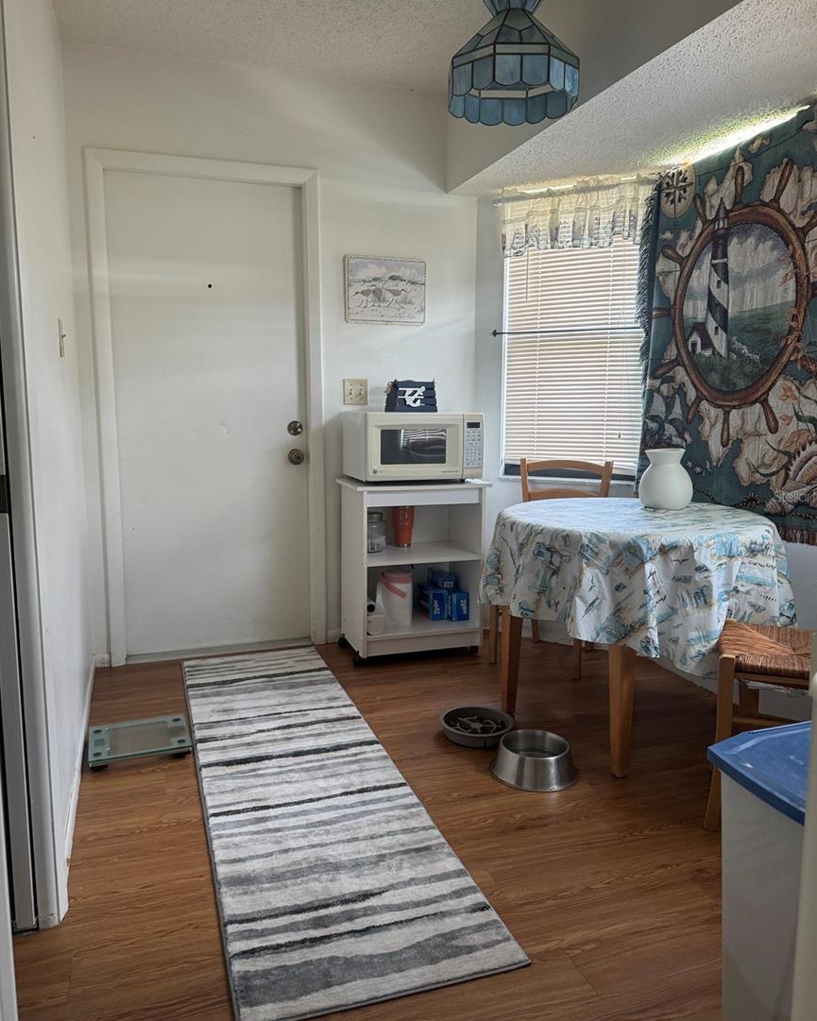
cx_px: 416
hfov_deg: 54.9
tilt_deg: -7.9
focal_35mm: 26
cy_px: 496
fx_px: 786
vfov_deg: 66.0
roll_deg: +0.2
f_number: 1.78
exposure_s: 1/100
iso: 200
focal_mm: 6.76
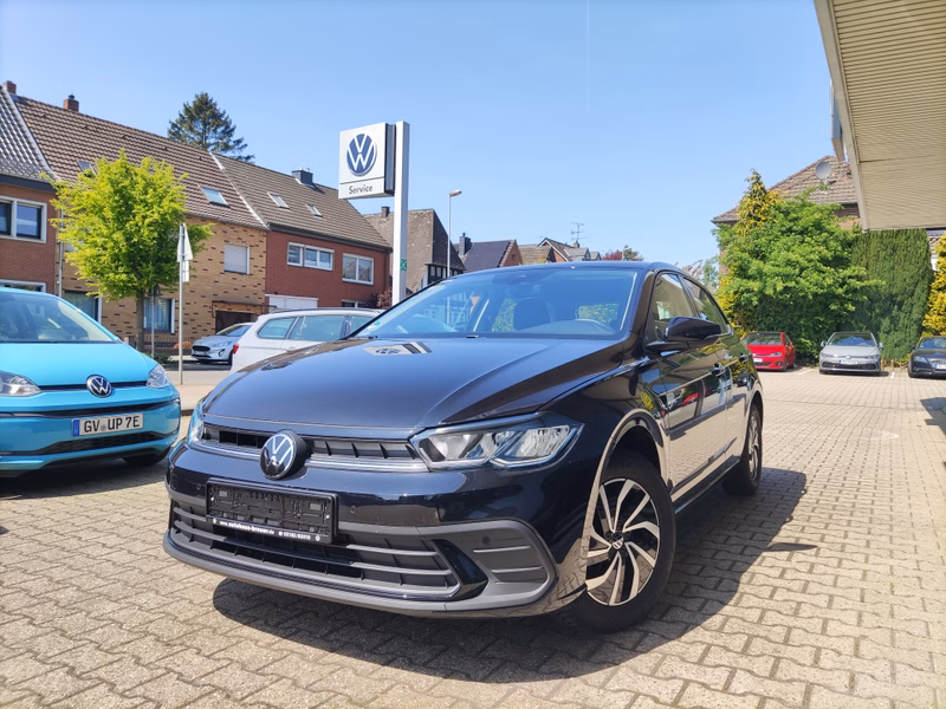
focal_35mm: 25
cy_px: 354
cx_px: 473
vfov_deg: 54.9
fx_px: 683
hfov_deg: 69.4
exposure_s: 1/929
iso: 50
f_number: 1.79
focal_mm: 4.71
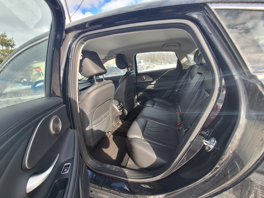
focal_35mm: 13
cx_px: 132
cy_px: 99
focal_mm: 1.74
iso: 40
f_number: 2.2
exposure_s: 1/384
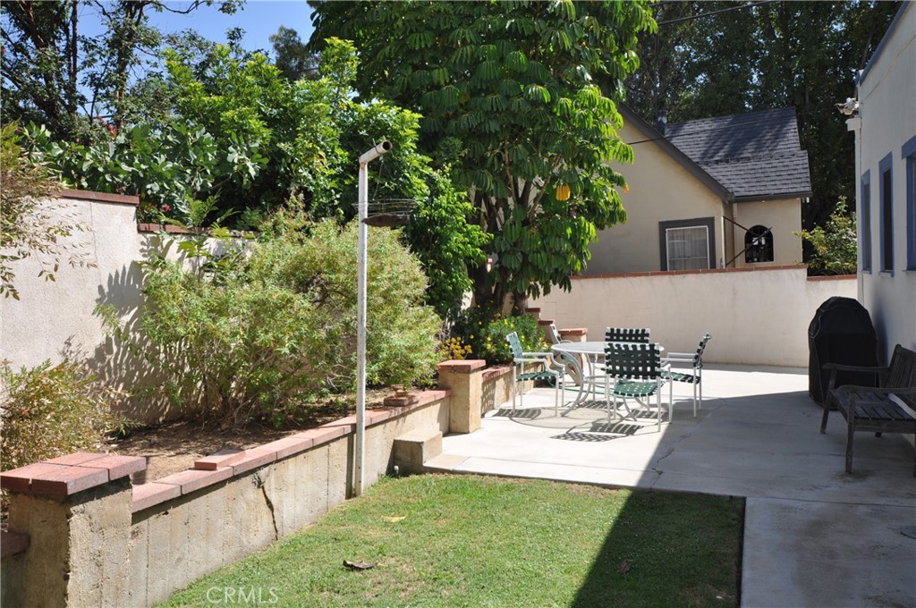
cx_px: 458
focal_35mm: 30
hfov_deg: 62.0
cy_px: 304
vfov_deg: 43.5
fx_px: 762
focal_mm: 20
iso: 200
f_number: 8
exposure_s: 1/320
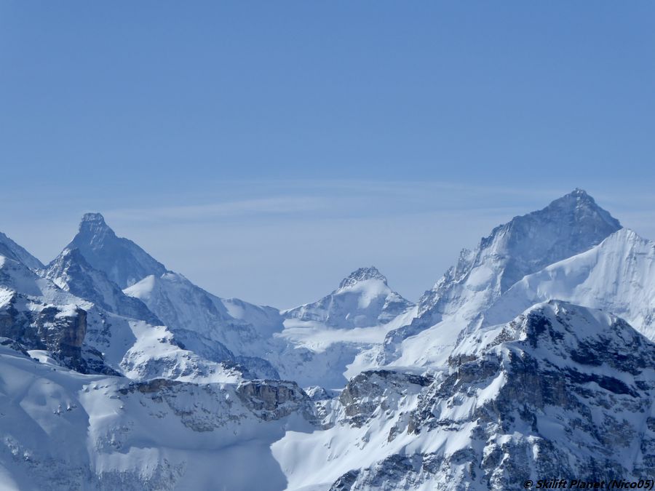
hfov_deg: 11.2
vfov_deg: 8.4
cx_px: 328
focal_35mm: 177
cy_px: 246
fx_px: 3349
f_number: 5.5
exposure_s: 1/1300
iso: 80
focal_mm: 28.7
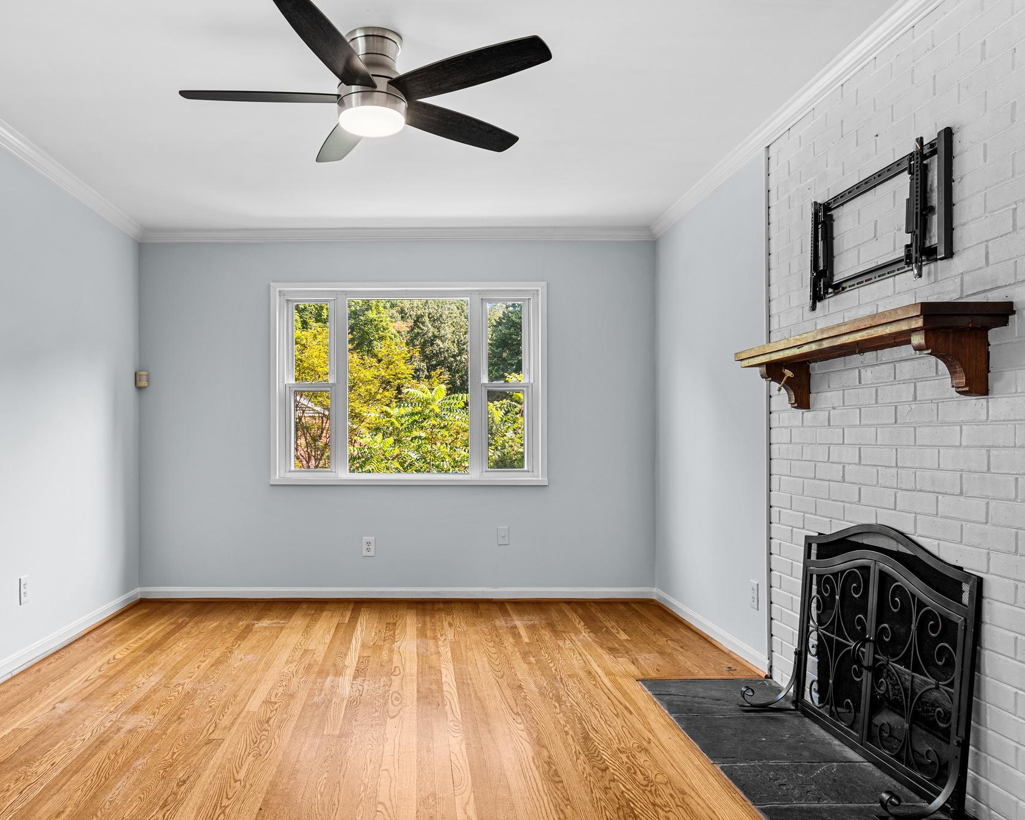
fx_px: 758
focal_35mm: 25
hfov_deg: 67.5
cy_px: 412
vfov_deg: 56.8
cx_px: 415
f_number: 8
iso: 250
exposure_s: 1
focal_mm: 15
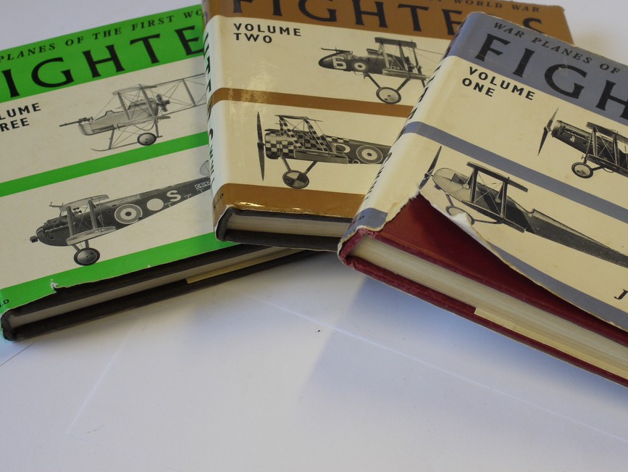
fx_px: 1506
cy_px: 168
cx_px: 383
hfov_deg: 23.5
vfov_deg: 17.8
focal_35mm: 83
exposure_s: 1/60
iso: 400
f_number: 7.1
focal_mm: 30
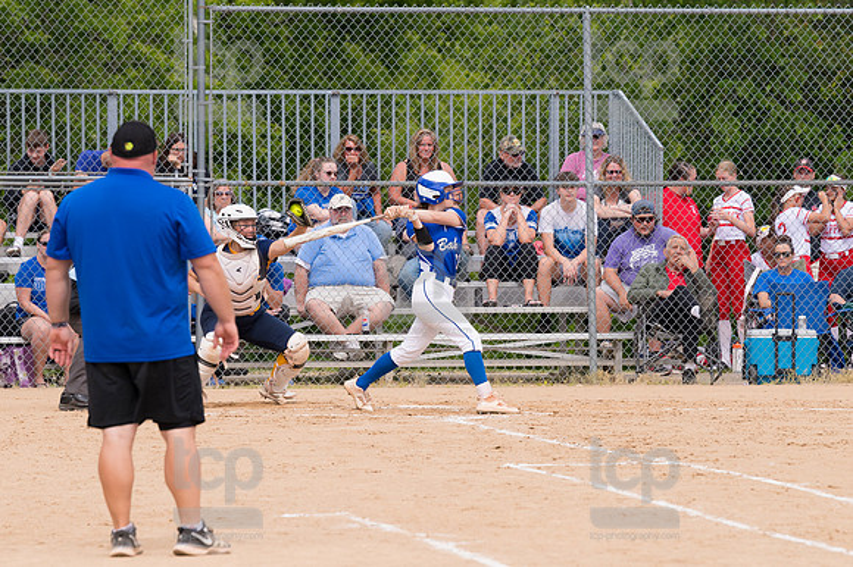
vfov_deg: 4.6
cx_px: 426
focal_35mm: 300
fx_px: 7104
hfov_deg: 6.9
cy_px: 284
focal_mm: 200
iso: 320
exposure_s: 1/1600
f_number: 5.6
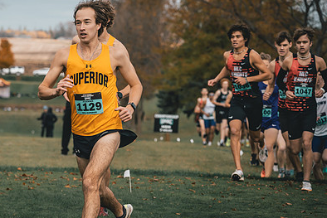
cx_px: 90
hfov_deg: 8.7
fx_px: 2153
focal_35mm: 237
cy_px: 92
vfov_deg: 5.8
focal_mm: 161
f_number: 6.3
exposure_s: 1/1250
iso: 400
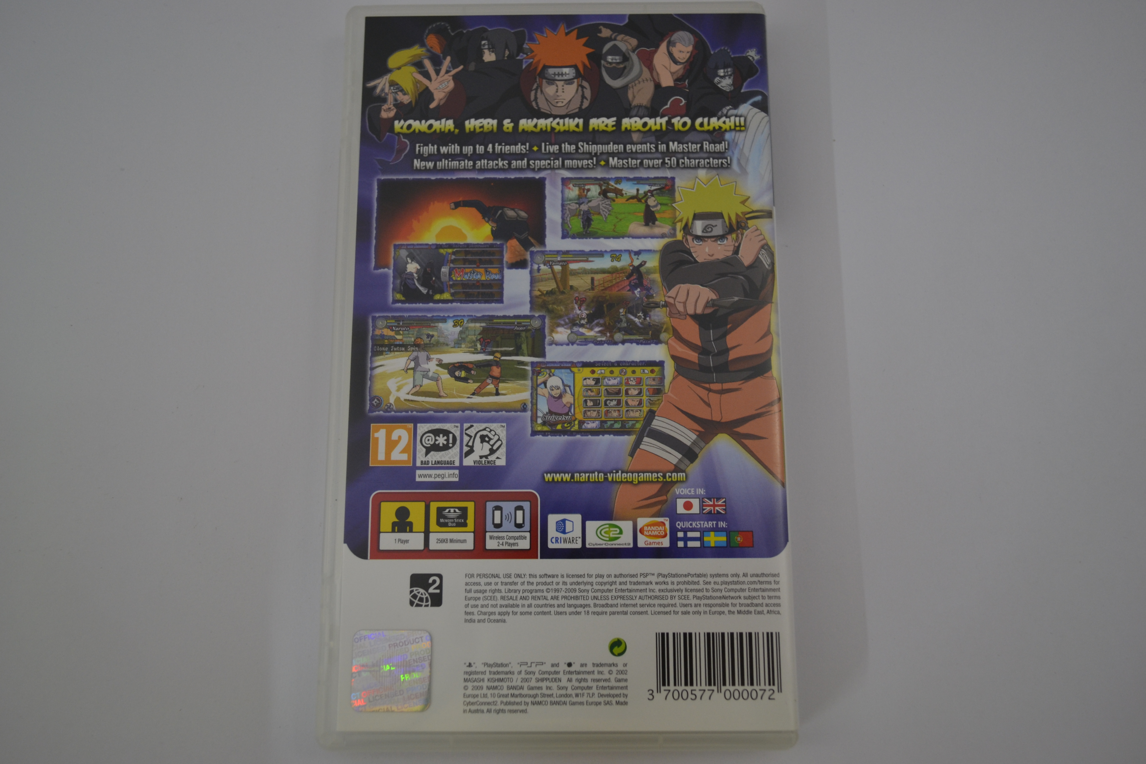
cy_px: 382
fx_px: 1050
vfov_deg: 40.0
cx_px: 573
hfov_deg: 57.2
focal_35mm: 33
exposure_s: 1/30
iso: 400
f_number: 3.8
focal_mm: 22
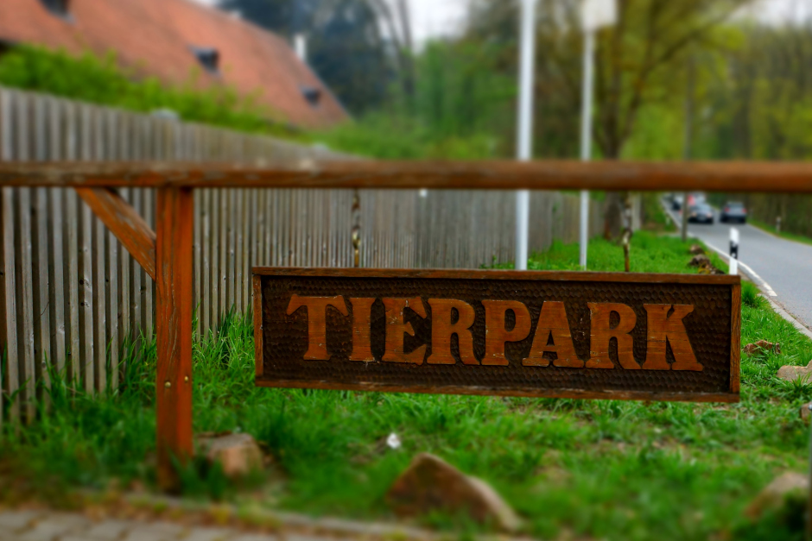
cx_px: 406
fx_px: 677
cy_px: 270
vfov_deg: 43.6
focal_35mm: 30
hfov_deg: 61.9
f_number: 8
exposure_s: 1/250
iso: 400
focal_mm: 20
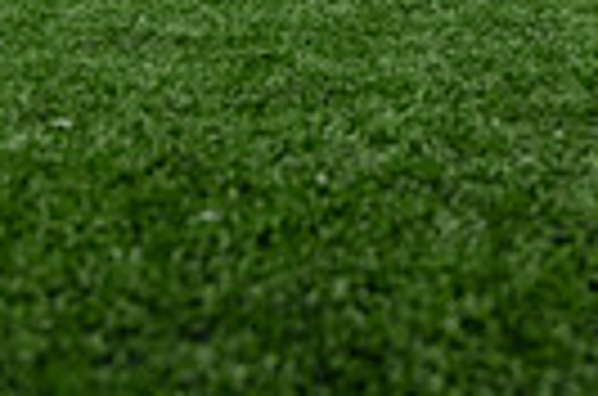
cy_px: -313
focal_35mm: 105
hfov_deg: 19.1
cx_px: 553
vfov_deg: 12.0
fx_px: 1740
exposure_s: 1/800
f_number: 4
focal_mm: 24
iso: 250
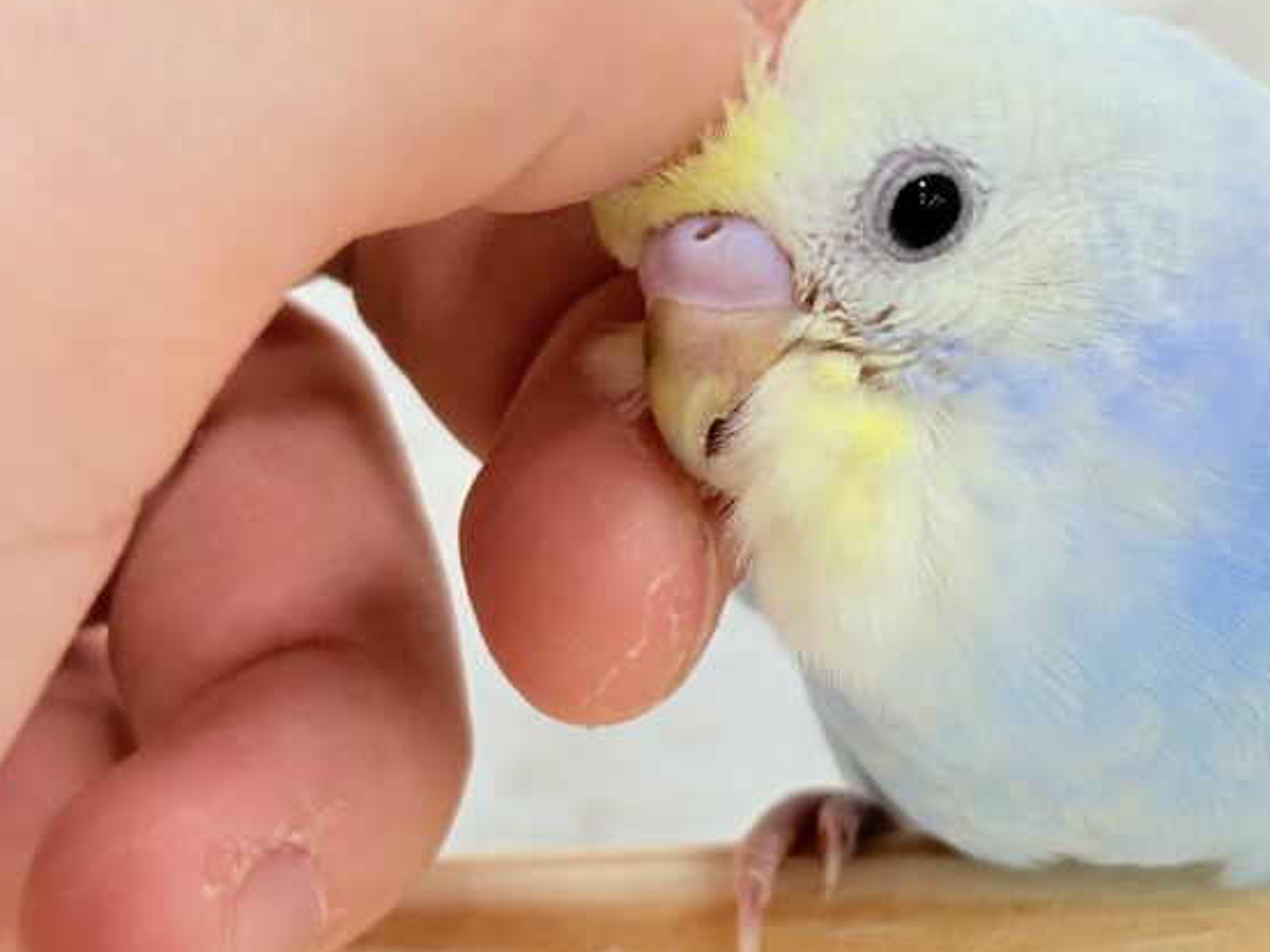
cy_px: 343
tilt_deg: -9.0
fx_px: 4146
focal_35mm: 113
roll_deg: +3.9
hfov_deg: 17.2
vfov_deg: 13.1
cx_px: 1139
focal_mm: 5.96
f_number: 1.6
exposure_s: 1/50
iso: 40
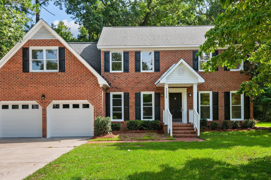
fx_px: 226
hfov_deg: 62.0
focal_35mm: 30
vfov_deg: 43.5
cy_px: 81
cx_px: 131
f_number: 9
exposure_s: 1/320
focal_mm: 23
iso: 400
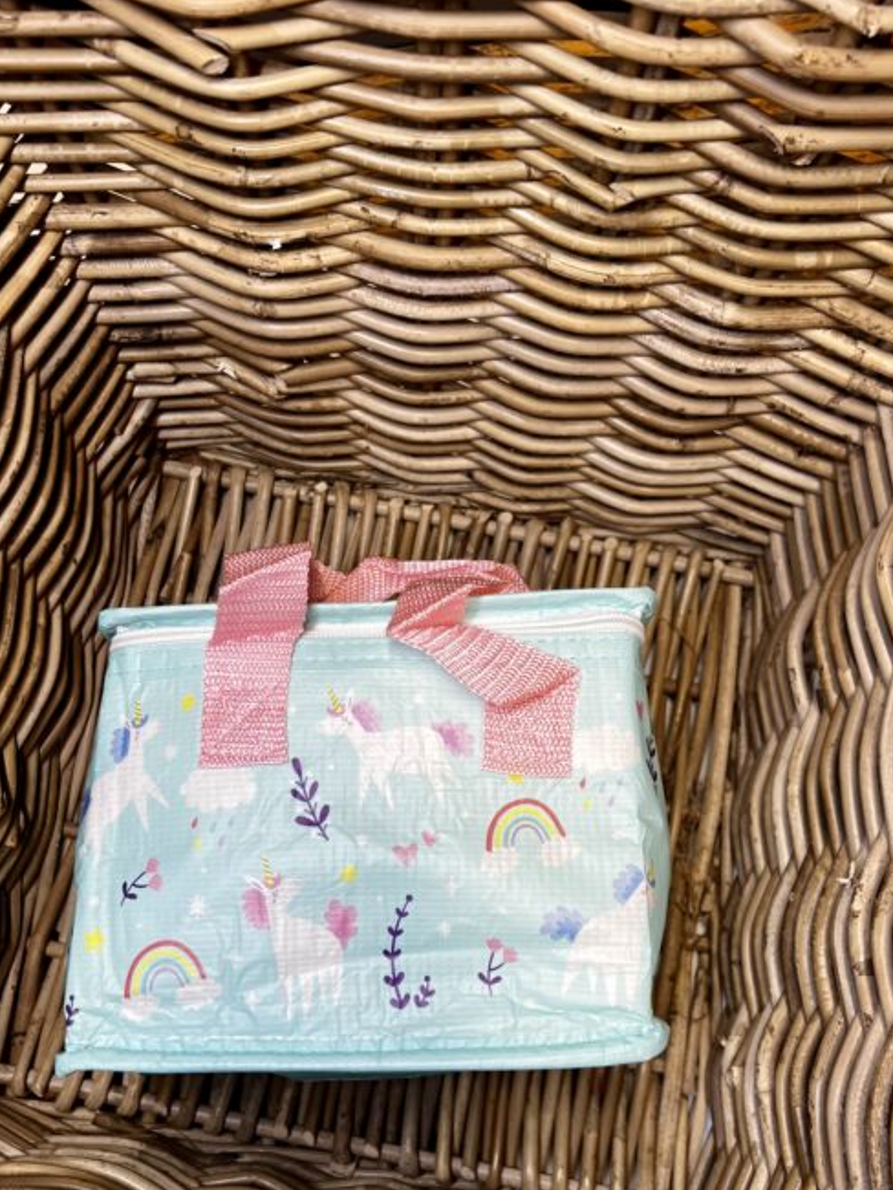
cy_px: 712
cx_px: 428
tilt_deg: -76.0
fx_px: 1100
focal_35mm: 32
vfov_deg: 56.4
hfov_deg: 44.2
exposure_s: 1/145
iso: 32
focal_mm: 5.7
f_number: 1.5
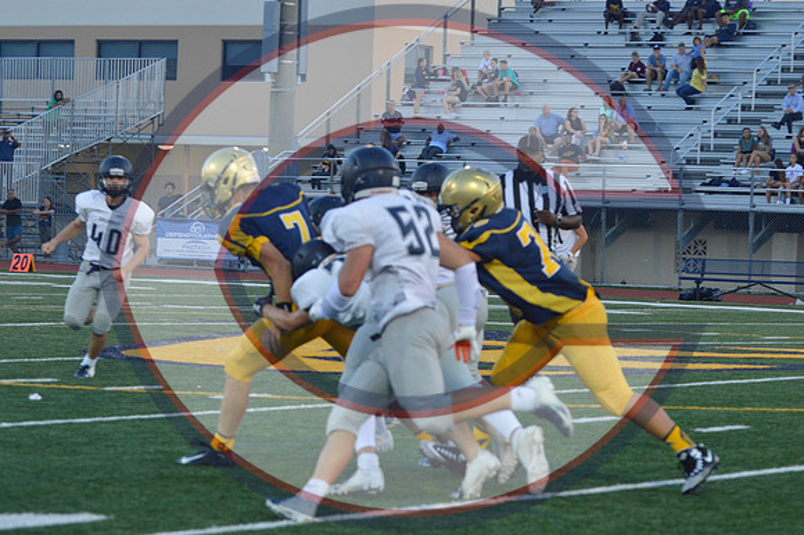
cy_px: 268
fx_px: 3348
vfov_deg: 9.1
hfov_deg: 13.7
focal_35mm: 150
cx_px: 402
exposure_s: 1/400
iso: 800
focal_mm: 100
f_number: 5.6
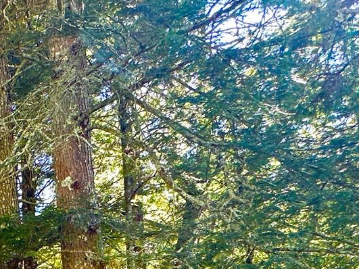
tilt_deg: +2.0
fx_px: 560
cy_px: 343
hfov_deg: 27.7
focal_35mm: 54
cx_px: -139
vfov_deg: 24.0
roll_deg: +1.6
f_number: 2.2
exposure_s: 1/99
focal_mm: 2.22
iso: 64
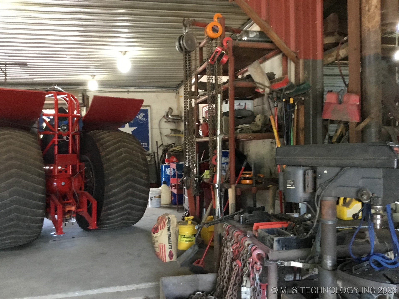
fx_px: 357
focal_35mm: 31
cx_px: 200
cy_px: 150
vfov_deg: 45.4
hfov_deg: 58.4
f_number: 2.4
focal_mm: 3.3
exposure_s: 1/30
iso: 125
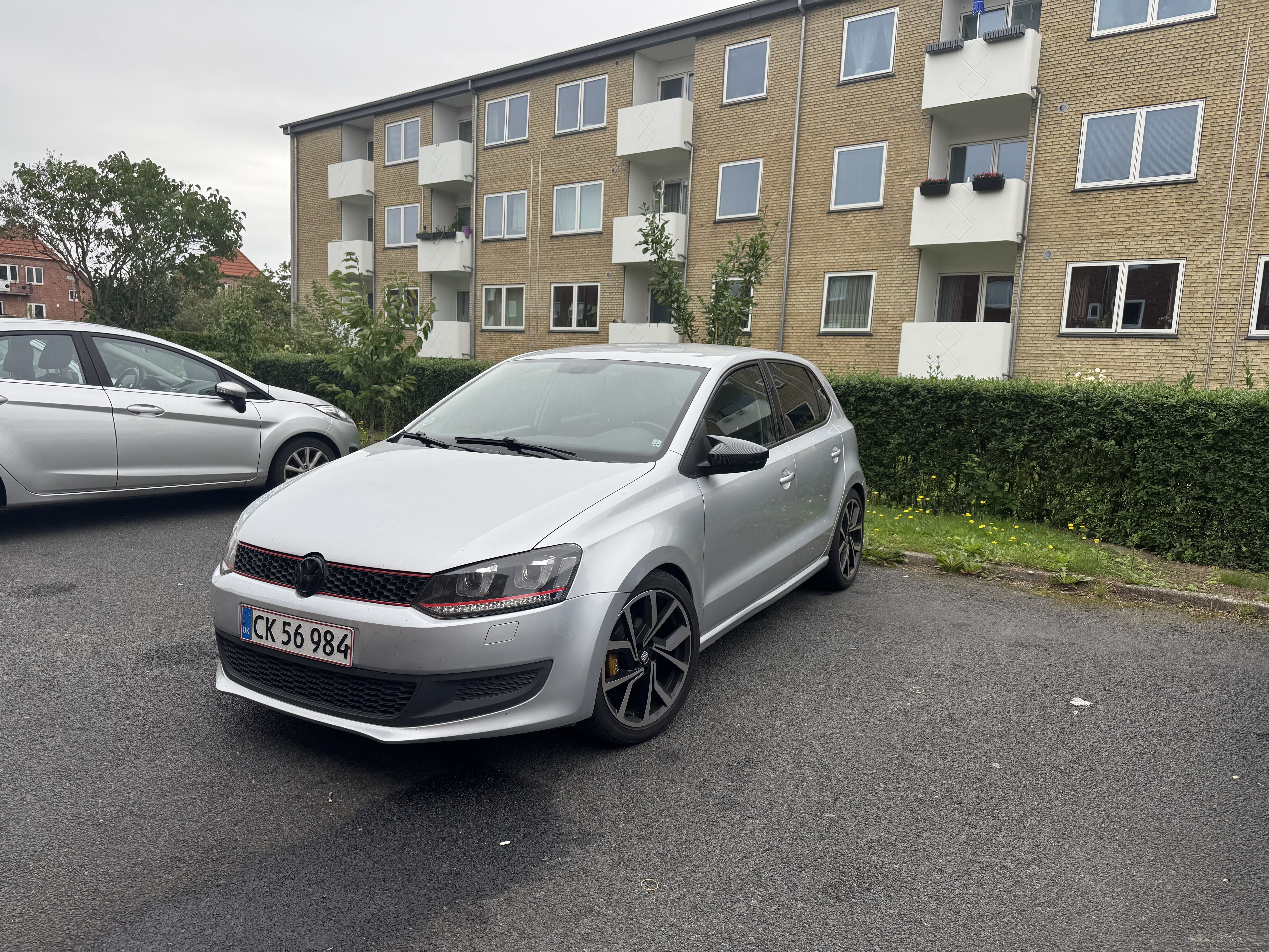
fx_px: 880
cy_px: 476
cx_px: 634
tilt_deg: -8.0
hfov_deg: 71.6
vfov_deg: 56.8
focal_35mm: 24
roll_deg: -1.4
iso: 80
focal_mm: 6.76
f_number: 1.78
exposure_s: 1/588
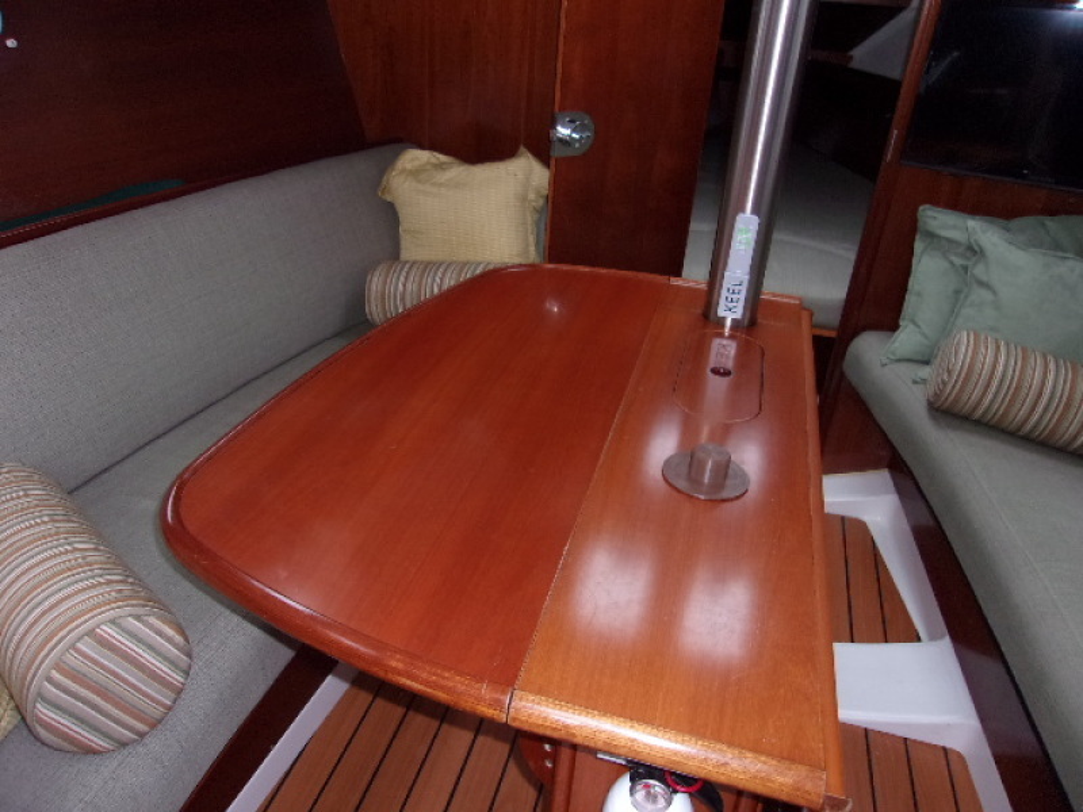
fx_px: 845
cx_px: 542
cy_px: 406
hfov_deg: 65.3
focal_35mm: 27
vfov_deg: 51.4
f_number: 3
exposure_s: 1/34
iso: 200
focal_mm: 4.9
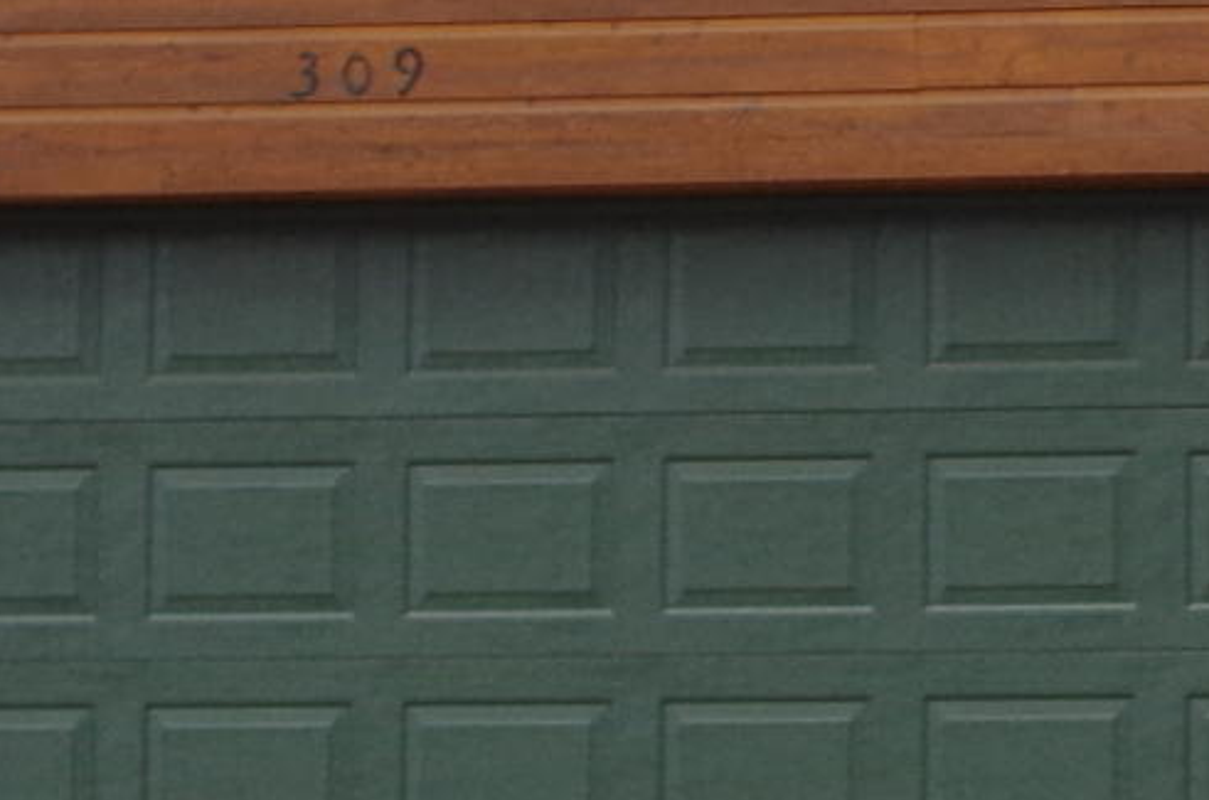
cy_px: 351
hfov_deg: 9.0
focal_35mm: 220
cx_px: 2216
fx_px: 7372
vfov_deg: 6.2
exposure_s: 1/50
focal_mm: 24.38
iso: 400
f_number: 8
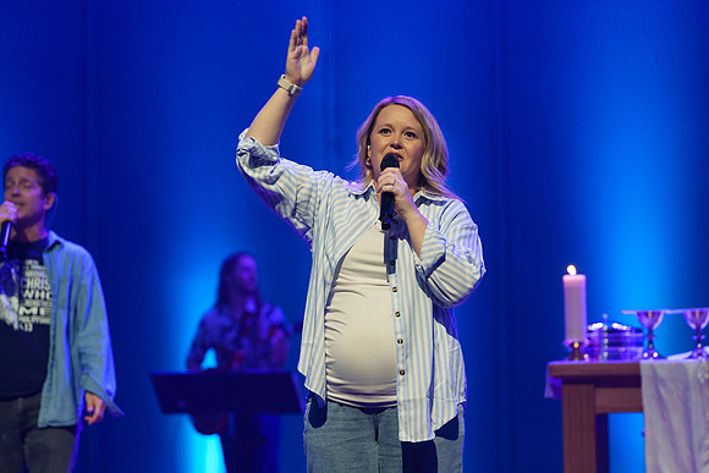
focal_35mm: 112
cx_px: 369
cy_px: 227
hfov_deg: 18.2
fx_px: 2215
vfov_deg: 12.2
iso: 1600
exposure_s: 1/200
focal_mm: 108
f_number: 2.8
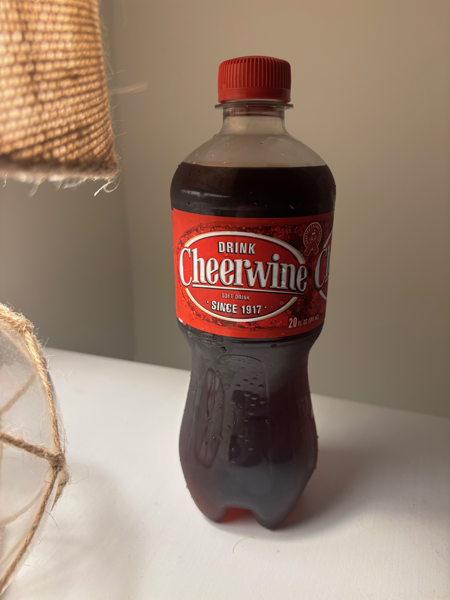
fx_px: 451
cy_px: 300
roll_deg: -0.5
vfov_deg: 67.3
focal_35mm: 26
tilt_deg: -18.7
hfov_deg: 53.1
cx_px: 225
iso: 100
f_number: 1.6
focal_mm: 5.96
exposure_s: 1/60
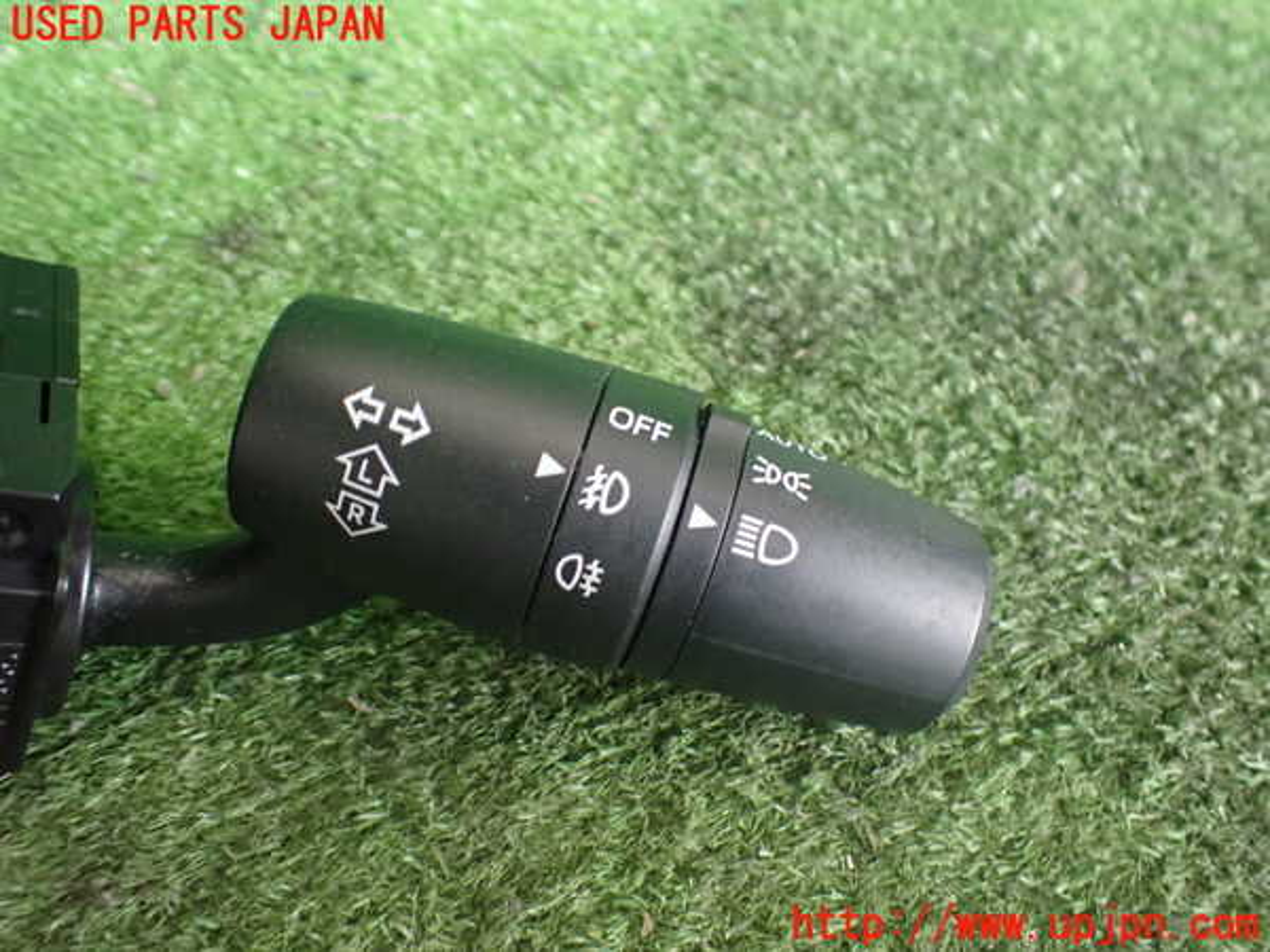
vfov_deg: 46.8
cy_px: 476
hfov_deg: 60.0
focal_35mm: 30
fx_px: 1101
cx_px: 635
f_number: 2.3
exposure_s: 1/125
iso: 640
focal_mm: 5.4
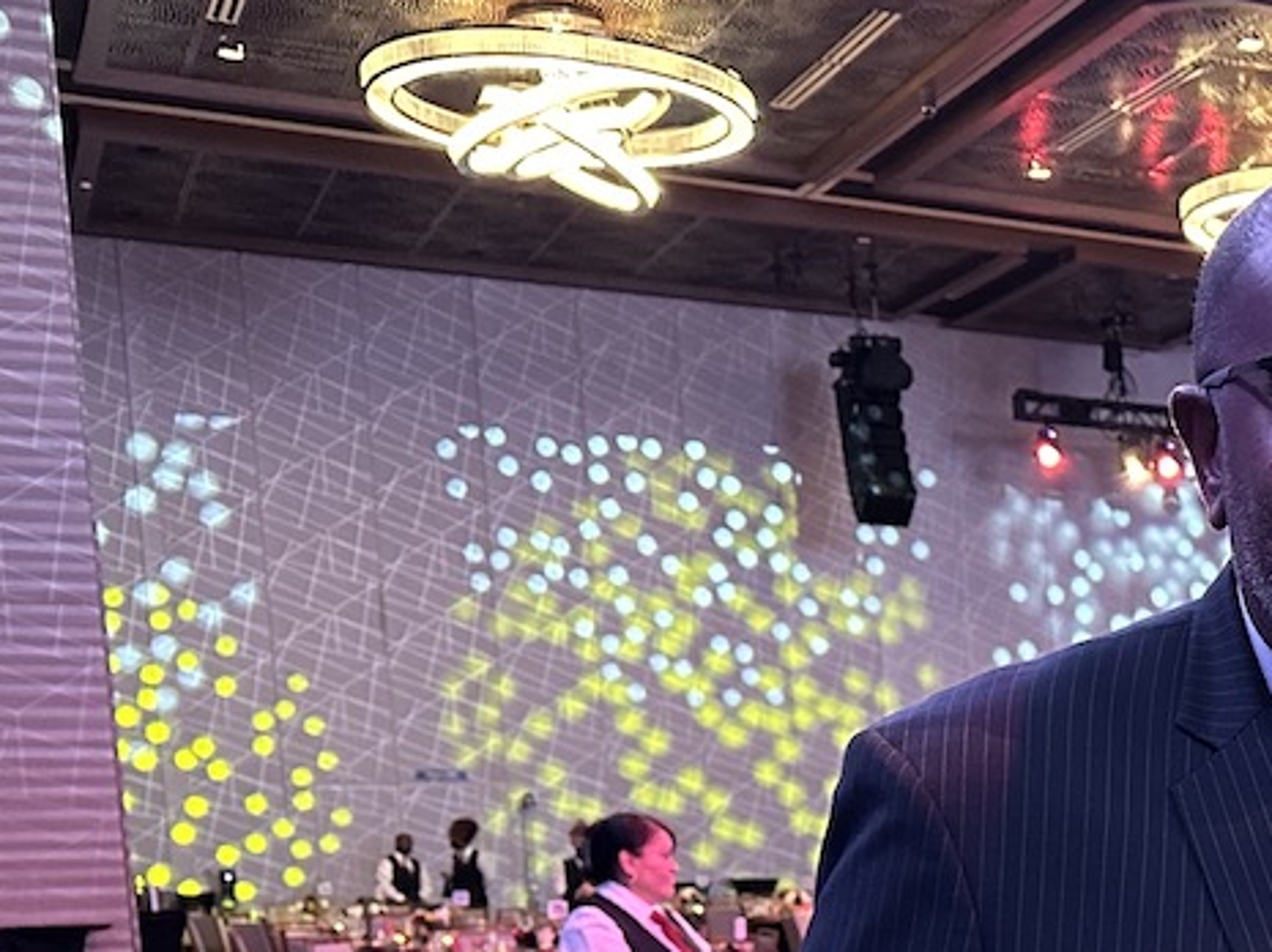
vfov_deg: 21.6
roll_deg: +0.7
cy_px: 1190
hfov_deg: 27.6
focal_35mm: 62
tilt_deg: -8.6
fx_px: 2276
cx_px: 1513
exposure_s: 1/34
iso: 1000
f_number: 1.78
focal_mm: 6.86
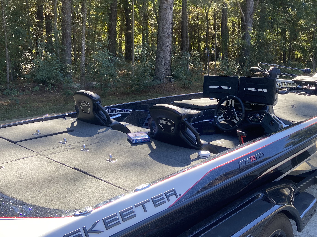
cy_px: 92
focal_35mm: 38
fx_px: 348
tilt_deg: -7.5
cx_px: 220
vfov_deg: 37.5
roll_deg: -1.8
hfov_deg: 47.9
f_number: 1.8
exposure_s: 1/244
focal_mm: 4.25
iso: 32
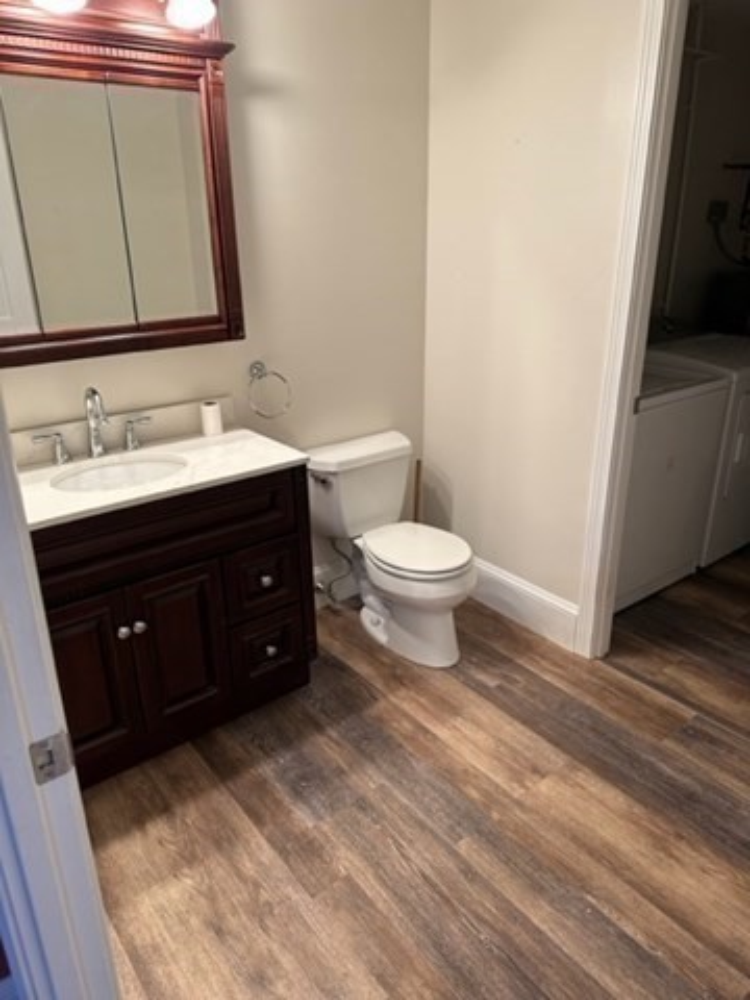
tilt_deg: -20.4
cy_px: 500
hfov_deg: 56.8
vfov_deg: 71.6
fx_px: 693
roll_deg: +0.9
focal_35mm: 24
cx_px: 375
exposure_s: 1/60
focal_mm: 6.86
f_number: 1.78
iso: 125
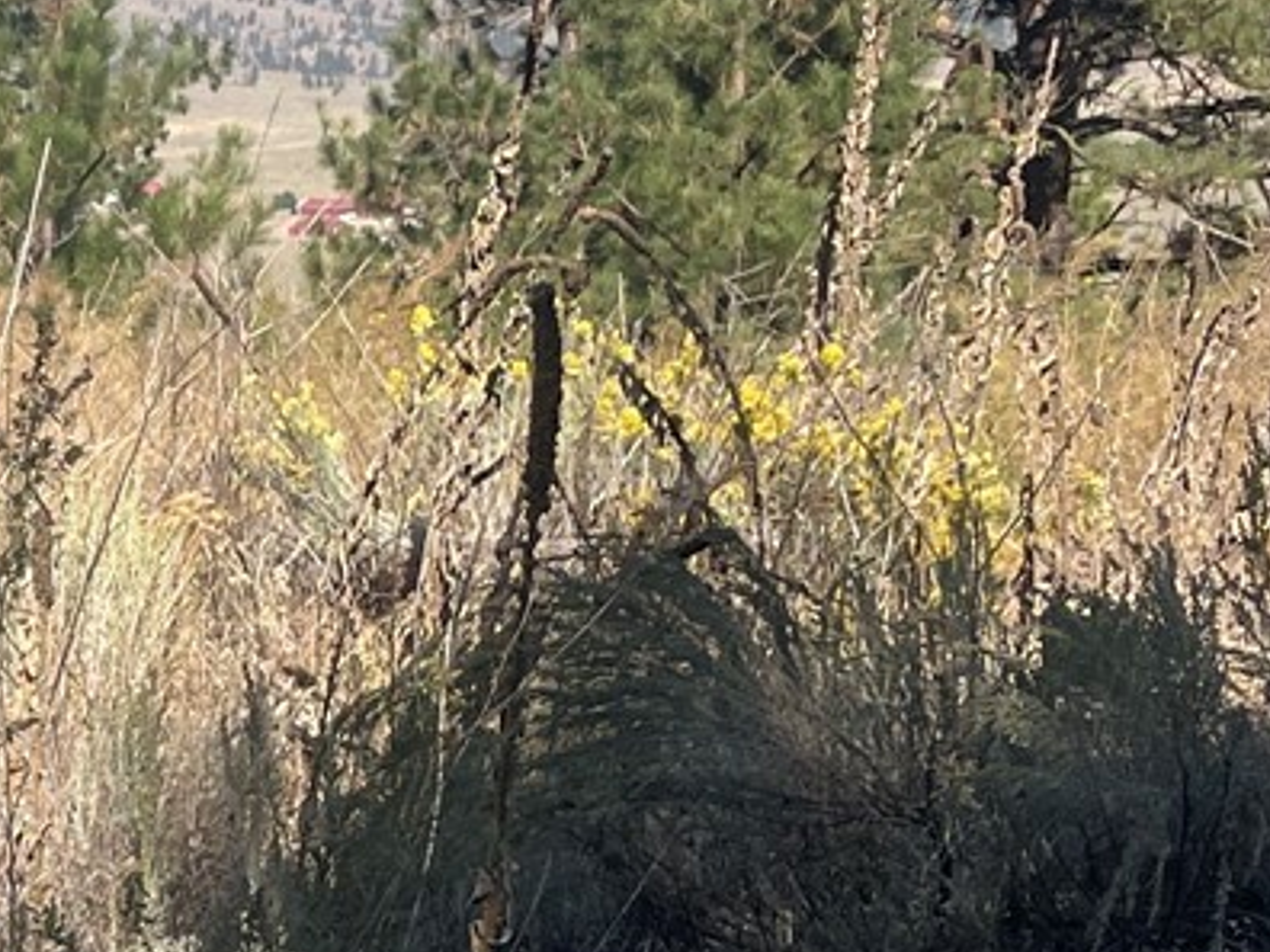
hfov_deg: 15.1
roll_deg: +3.4
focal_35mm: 105
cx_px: -1276
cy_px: 865
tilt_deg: -11.8
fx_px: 3852
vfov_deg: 14.0
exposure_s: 1/3040
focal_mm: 4.2
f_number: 1.6
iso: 32
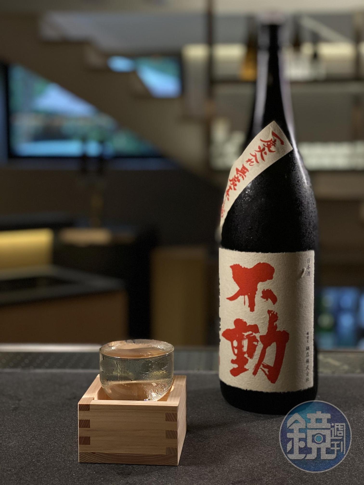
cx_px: 182
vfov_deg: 36.8
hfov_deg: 28.0
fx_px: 729
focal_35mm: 52
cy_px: 242
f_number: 2
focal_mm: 6
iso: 100
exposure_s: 1/120
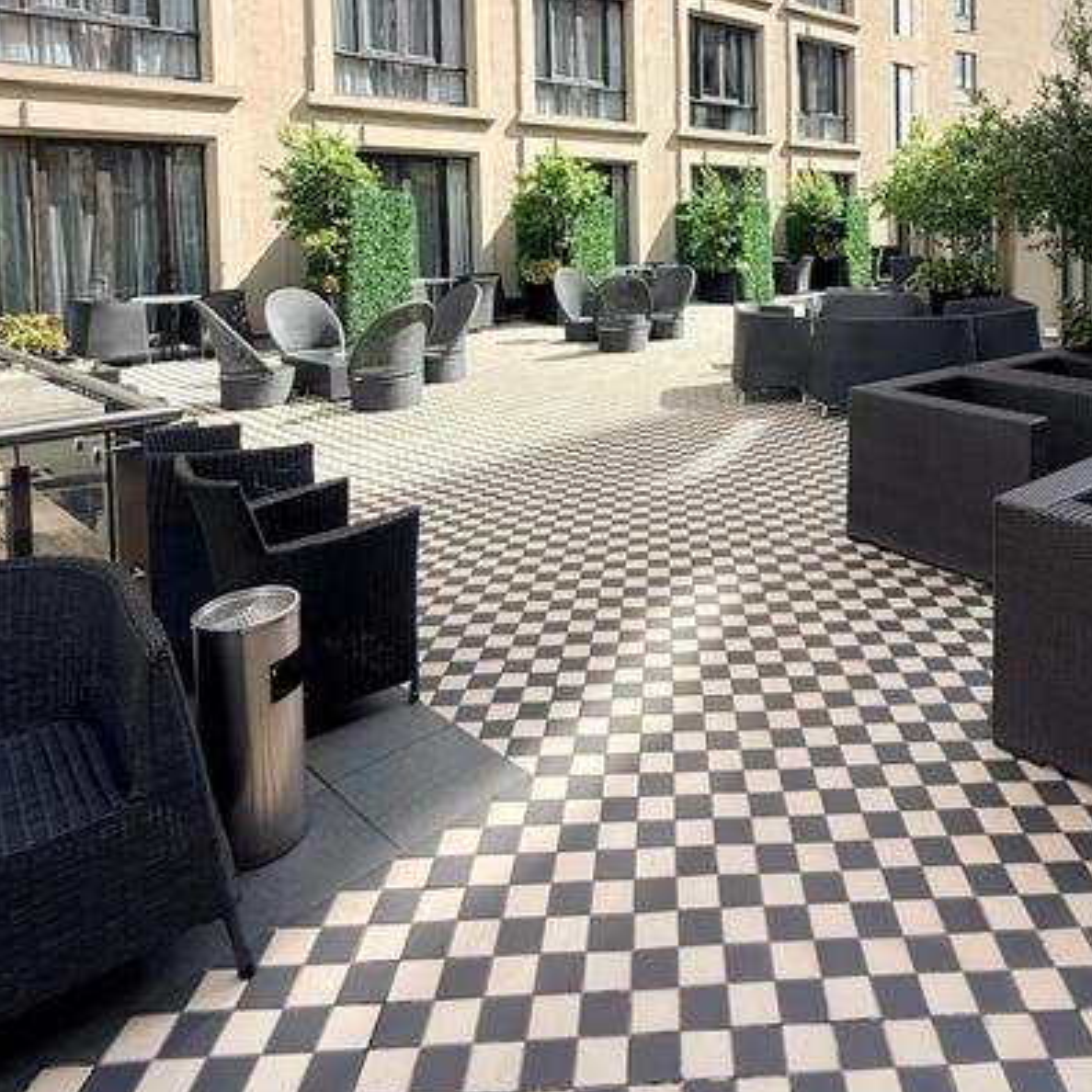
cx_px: 709
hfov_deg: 61.7
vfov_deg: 59.3
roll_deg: +1.1
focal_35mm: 25
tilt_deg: -2.3
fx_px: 892
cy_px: 262
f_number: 2.2
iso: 50
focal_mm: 2.22
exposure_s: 1/779
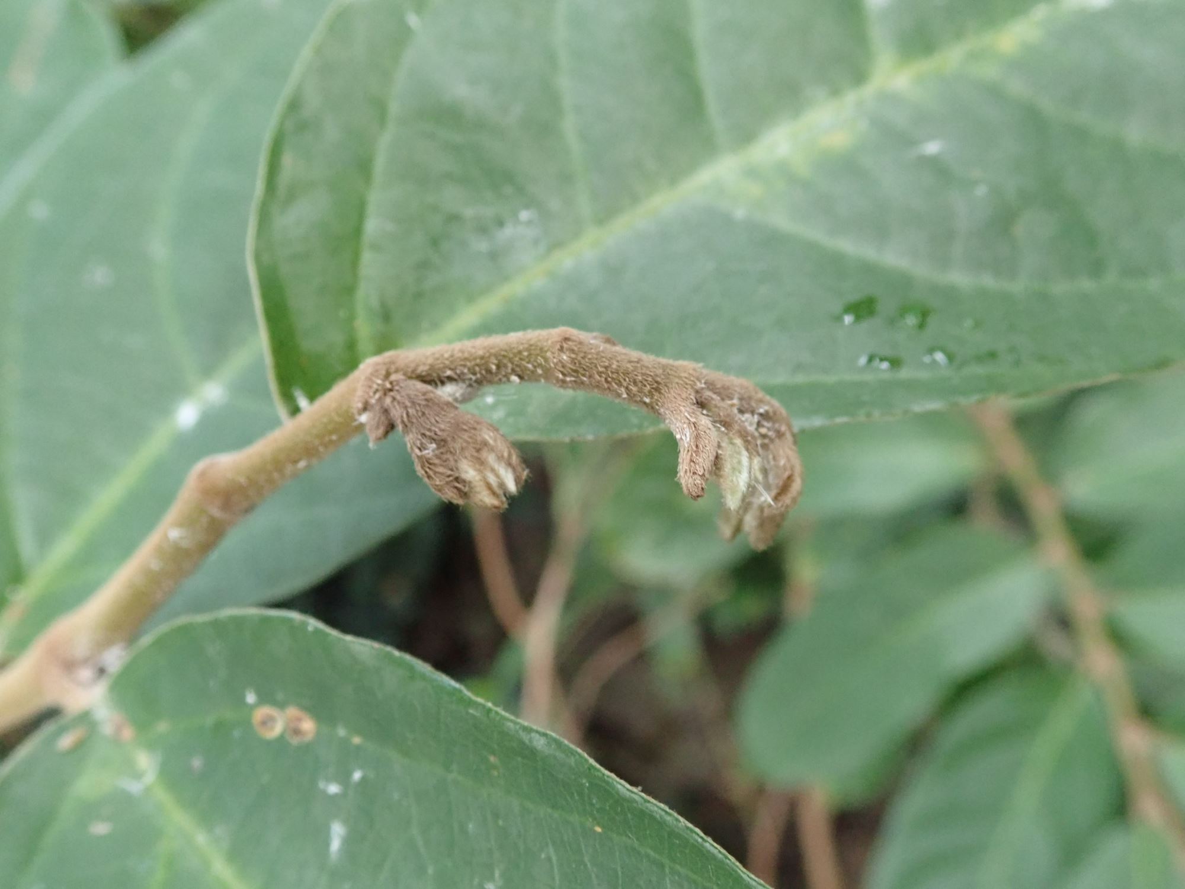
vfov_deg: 46.8
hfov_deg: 60.0
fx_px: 1027
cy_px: 444
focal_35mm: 30
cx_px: 592
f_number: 3.2
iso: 800
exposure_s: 1/50
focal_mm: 5.5
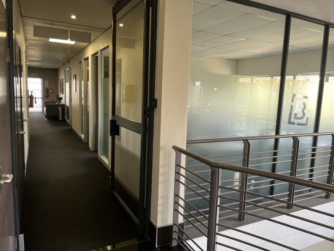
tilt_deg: -3.8
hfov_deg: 67.3
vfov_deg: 53.1
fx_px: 251
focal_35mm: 26
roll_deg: -2.7
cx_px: 167
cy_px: 126
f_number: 1.6
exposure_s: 1/100
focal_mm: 5.1
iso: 100
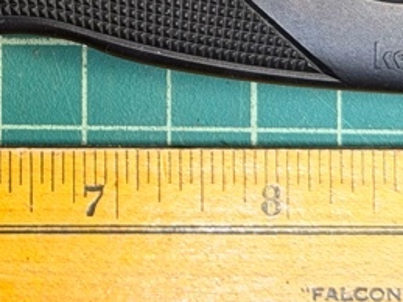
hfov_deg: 10.2
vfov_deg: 7.6
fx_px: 2211
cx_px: -98
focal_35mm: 190
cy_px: -258
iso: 80
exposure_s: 1/120
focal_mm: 6.76
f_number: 1.78
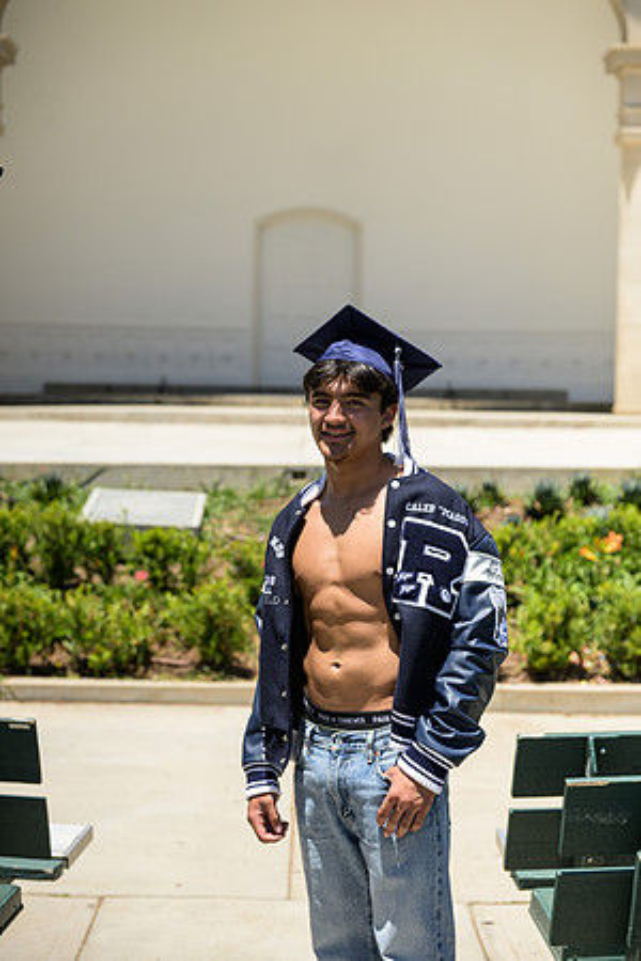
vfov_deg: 30.5
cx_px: 320
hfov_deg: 20.6
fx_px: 1763
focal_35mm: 66
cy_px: 480
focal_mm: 66
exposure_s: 1/6400
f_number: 4
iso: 800
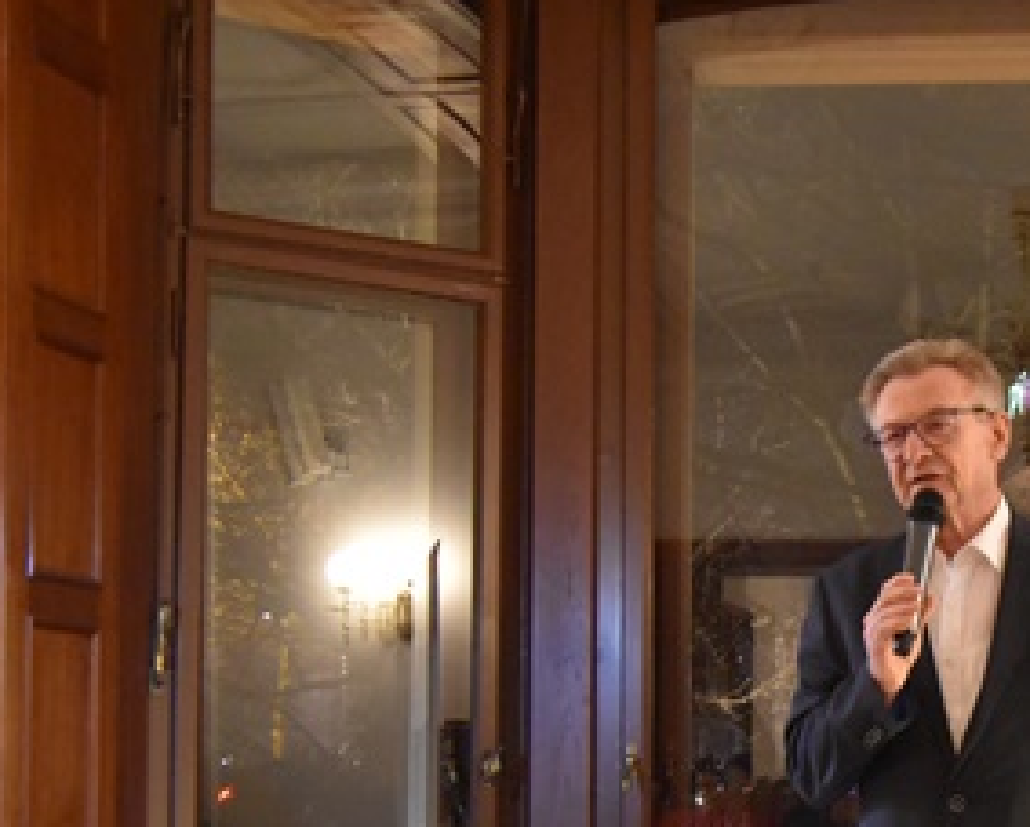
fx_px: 2136
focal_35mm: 70
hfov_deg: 25.5
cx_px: 1081
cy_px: 679
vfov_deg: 21.6
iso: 5000
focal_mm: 22
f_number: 3.5
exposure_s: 1/60
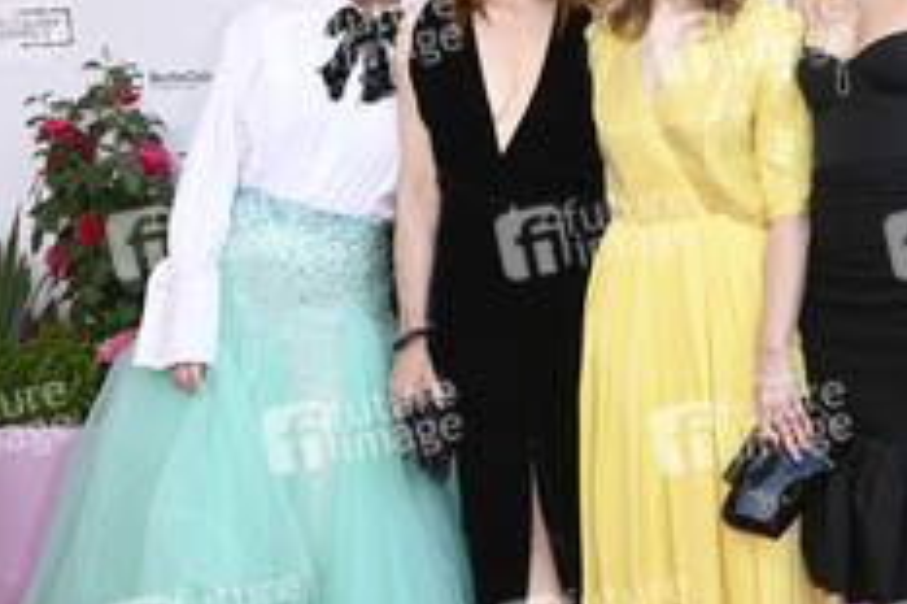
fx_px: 2190
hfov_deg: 23.2
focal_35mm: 87
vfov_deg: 15.7
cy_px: 331
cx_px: 648
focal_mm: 45
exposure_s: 1/250
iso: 500
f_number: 6.3
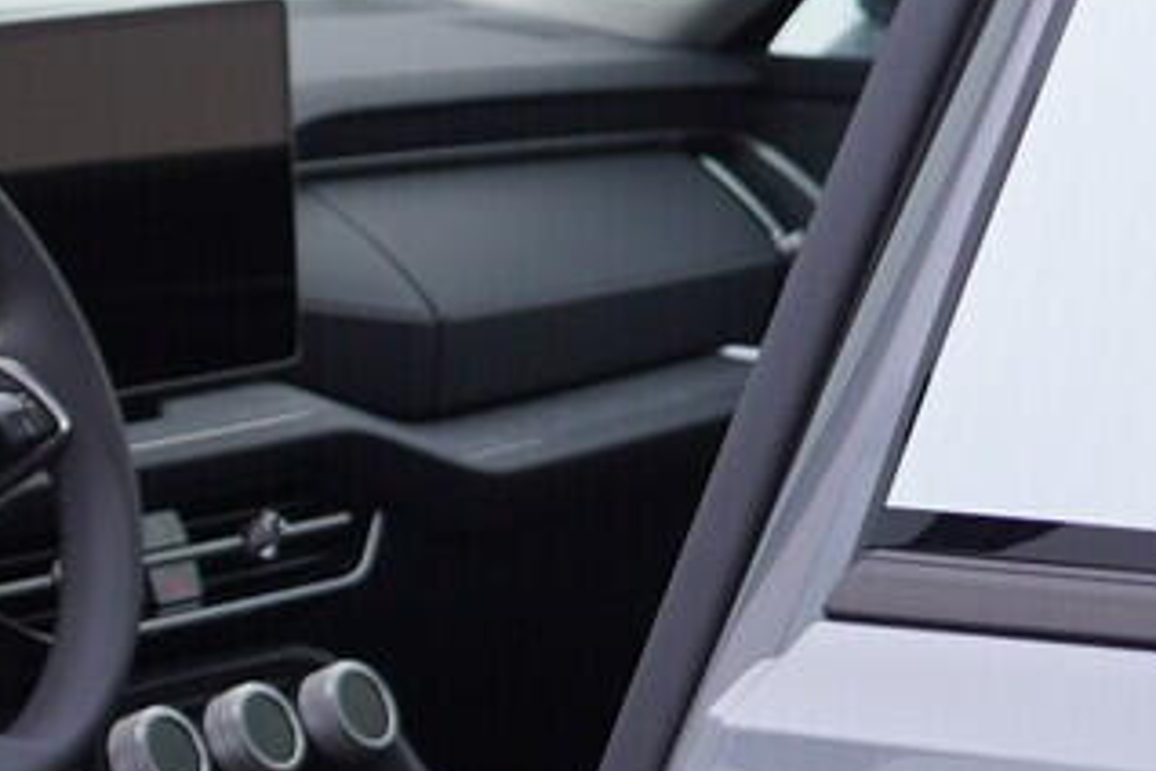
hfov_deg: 11.2
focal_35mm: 163
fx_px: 5234
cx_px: -1291
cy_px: 822
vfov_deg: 8.4
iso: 125
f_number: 3.2
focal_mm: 24
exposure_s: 1/50
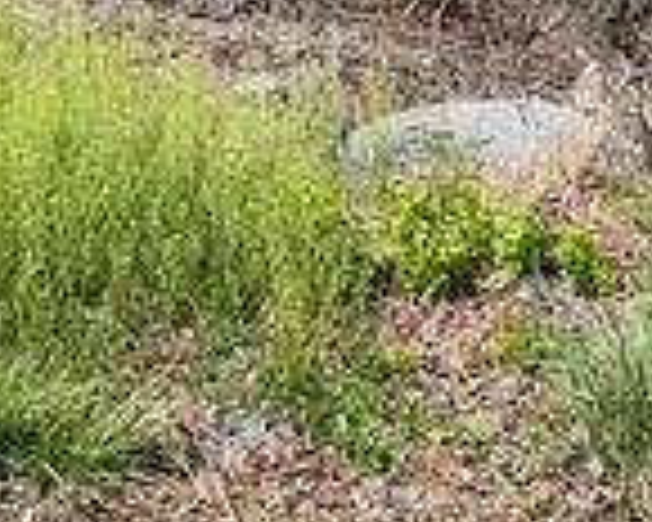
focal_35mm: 81
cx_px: 373
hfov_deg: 23.5
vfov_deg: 17.6
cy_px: -173
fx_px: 1563
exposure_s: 1/2525
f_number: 1.78
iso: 80
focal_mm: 6.76
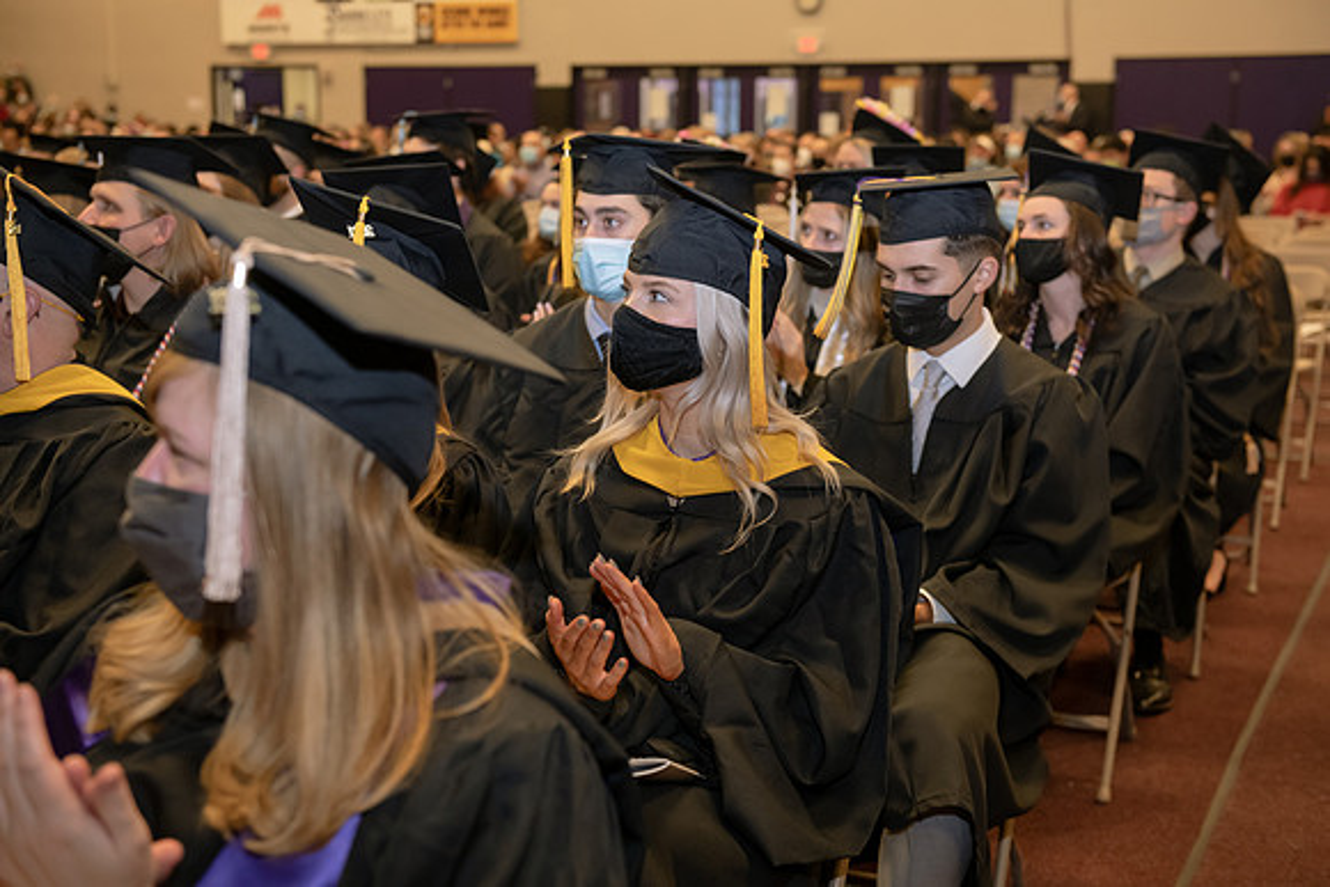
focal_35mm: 52
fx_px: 1921
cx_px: 665
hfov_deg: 38.2
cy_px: 444
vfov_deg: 26.0
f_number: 4
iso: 1600
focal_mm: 52
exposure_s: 1/160
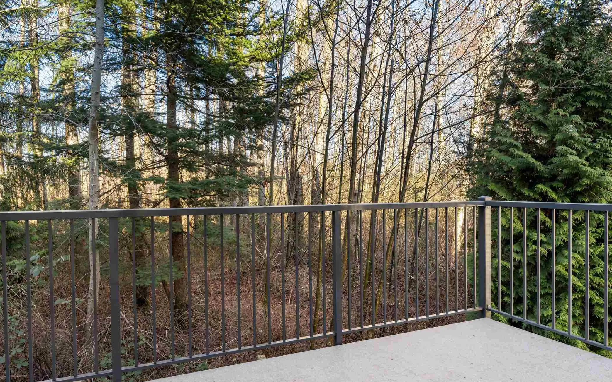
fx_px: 350
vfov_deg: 57.3
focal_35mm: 21
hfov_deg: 82.0
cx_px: 276
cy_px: 196
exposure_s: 1/30
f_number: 8
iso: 160
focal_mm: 14
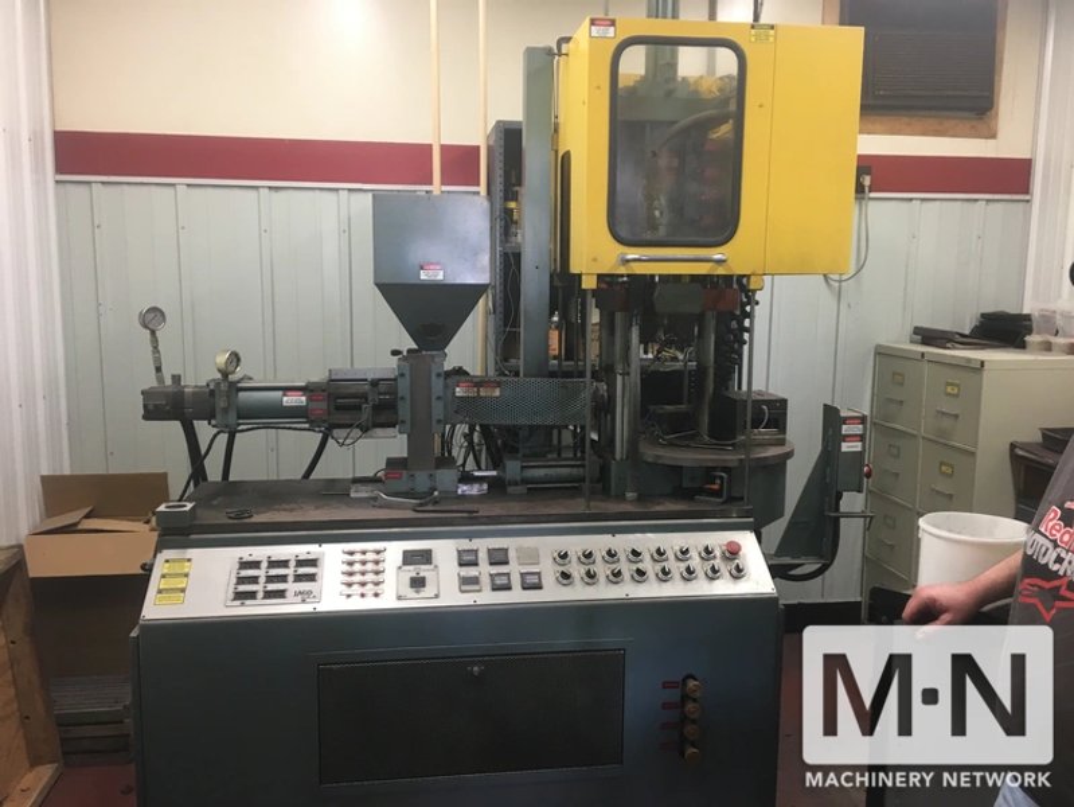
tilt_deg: -6.0
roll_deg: -1.1
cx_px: 537
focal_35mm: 29
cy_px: 404
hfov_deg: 61.6
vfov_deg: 48.3
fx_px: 900
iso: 64
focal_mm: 4.15
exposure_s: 1/30
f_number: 2.2
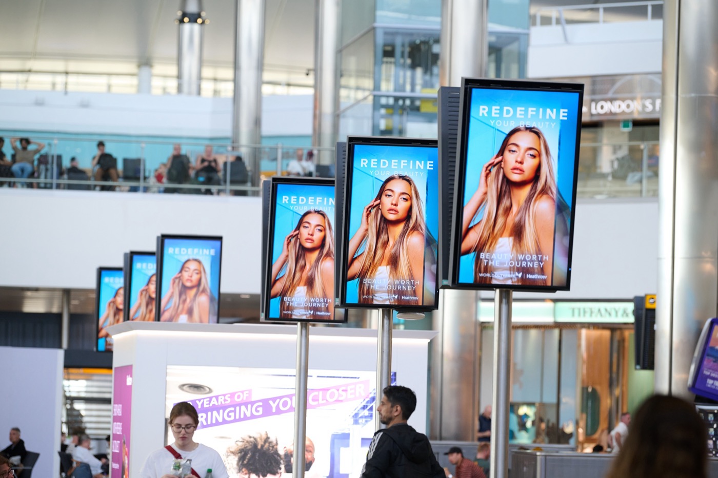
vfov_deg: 8.1
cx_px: 359
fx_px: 3390
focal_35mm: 170
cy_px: 239
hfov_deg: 12.1
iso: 1250
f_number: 4
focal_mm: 170
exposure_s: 1/400
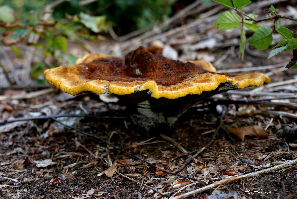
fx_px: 434
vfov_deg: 25.8
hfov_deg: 37.8
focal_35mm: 52
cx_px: 148
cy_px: 100
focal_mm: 35
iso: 400
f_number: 6.3
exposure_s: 1/60
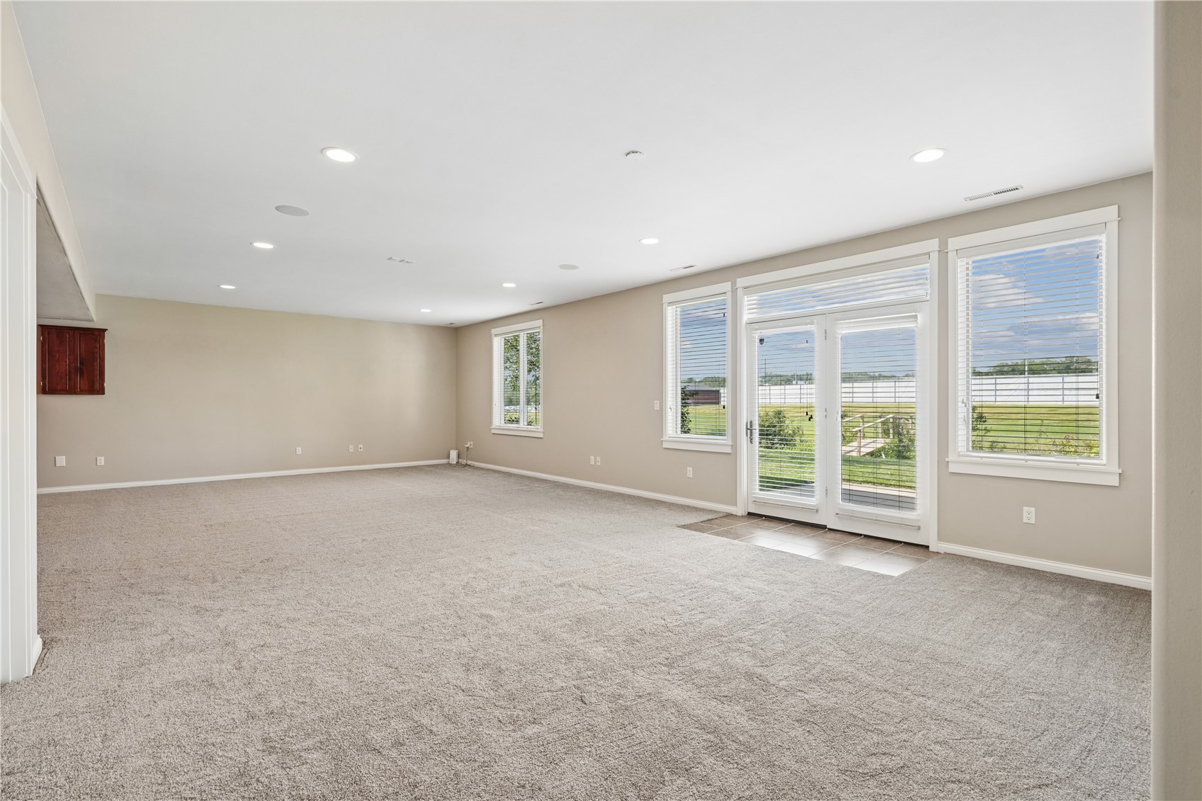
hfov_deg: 96.7
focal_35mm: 16
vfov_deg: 73.7
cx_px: 601
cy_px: 400
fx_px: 534
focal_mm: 16
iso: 400
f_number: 8
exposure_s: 1/30
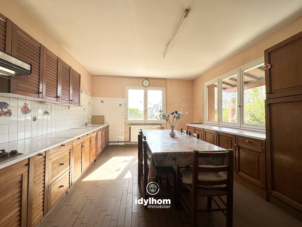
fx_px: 122
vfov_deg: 85.7
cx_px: 151
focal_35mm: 14
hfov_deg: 102.1
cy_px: 114
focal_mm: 2.22
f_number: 2.2
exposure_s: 1/187
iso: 40
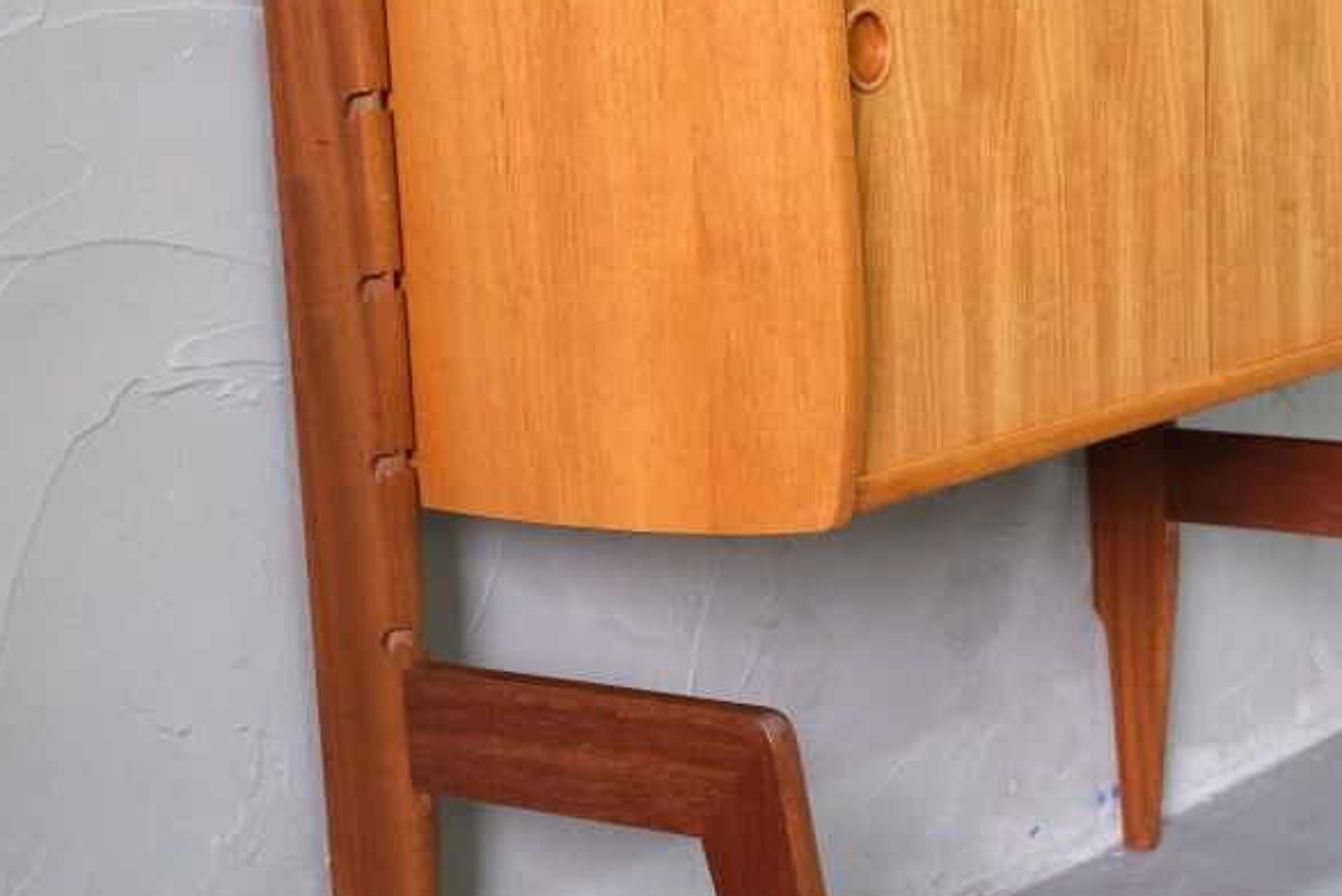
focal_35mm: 76
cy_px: 504
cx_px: 1136
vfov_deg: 18.0
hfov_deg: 26.0
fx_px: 2834
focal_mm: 23.5
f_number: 4
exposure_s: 1/34
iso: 2000
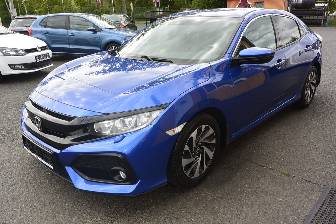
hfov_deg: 63.7
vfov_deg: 45.0
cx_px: 168
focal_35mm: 29
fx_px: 271
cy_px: 112
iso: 160
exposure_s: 1/250
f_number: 6.3
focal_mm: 11
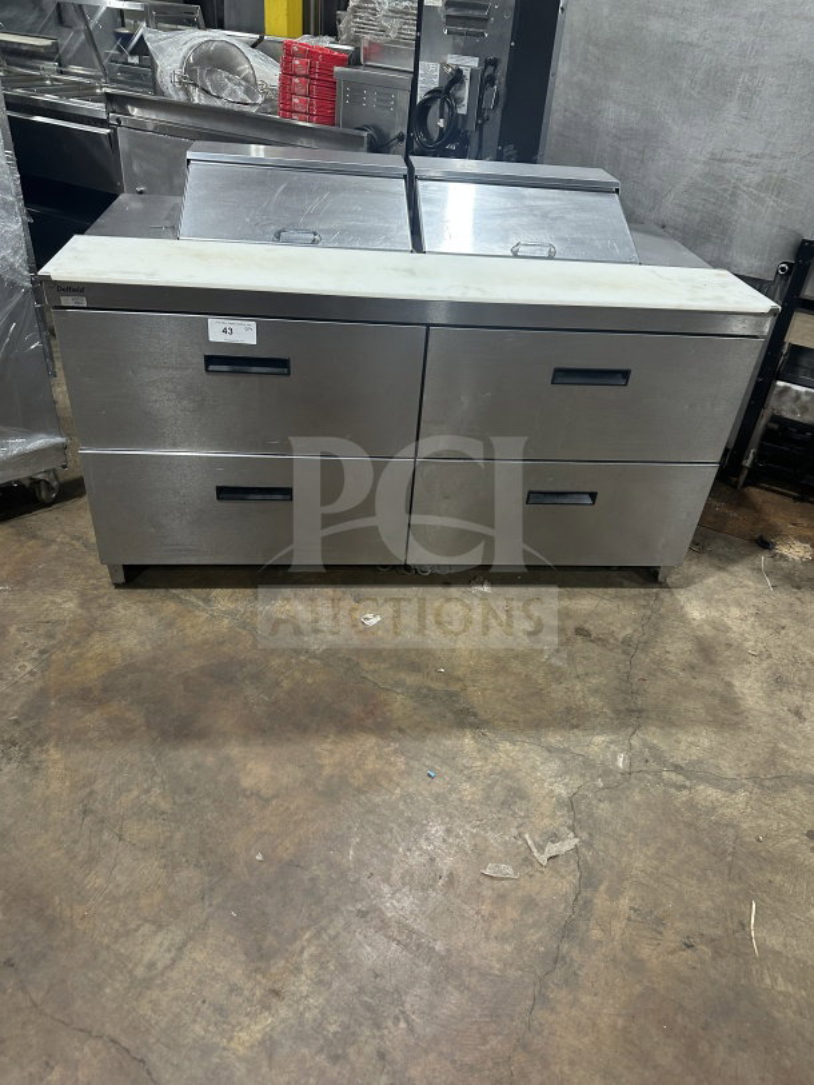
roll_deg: -6.8
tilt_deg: -33.1
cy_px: 542
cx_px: 407
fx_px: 752
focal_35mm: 24
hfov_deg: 56.8
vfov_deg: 71.6
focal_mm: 6.86
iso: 250
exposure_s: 1/65
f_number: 1.78
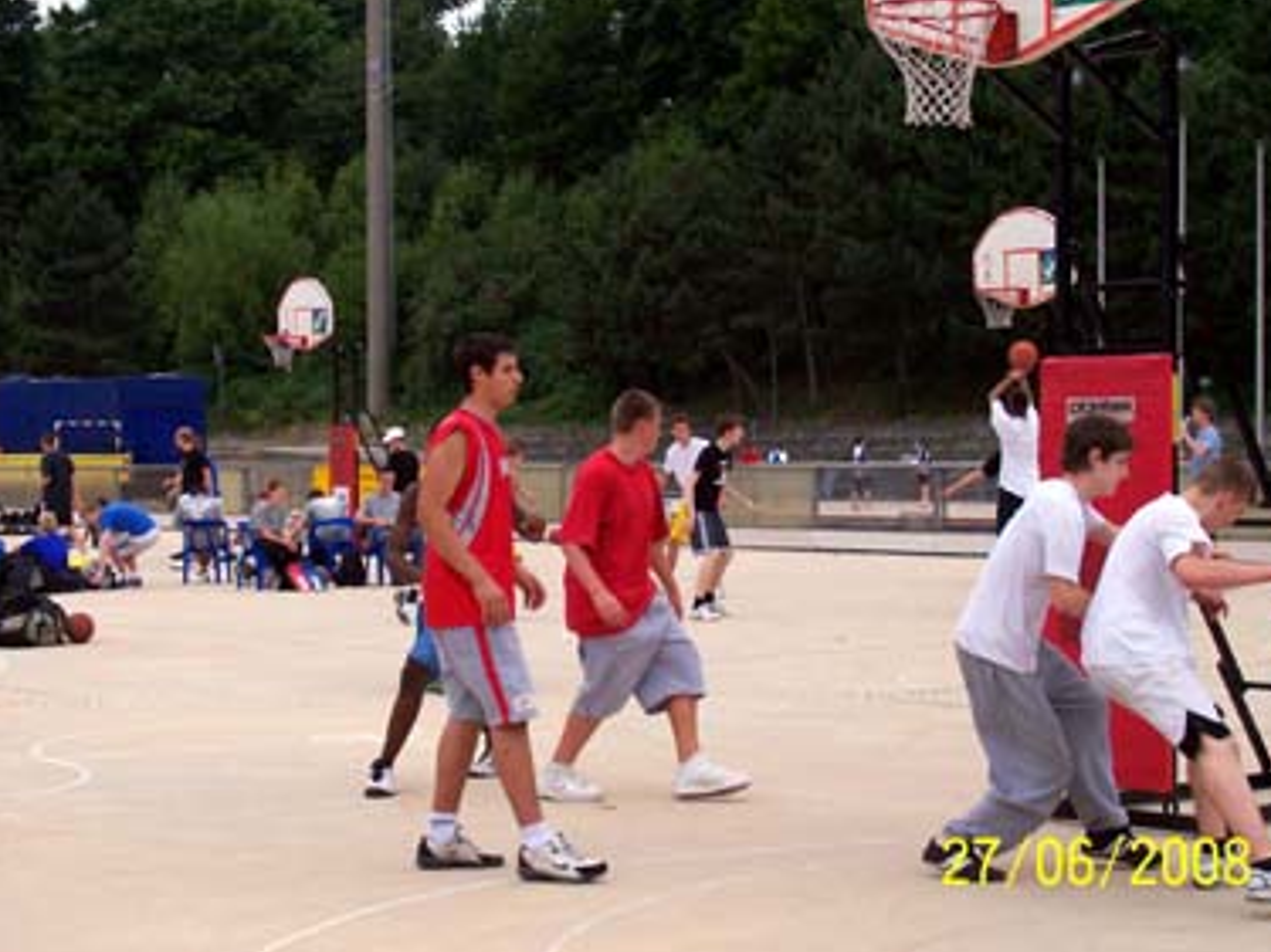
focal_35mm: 78
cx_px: 566
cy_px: 440
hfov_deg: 25.0
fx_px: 2863
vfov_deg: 18.9
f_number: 3.6
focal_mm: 10.8
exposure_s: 1/510
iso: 80
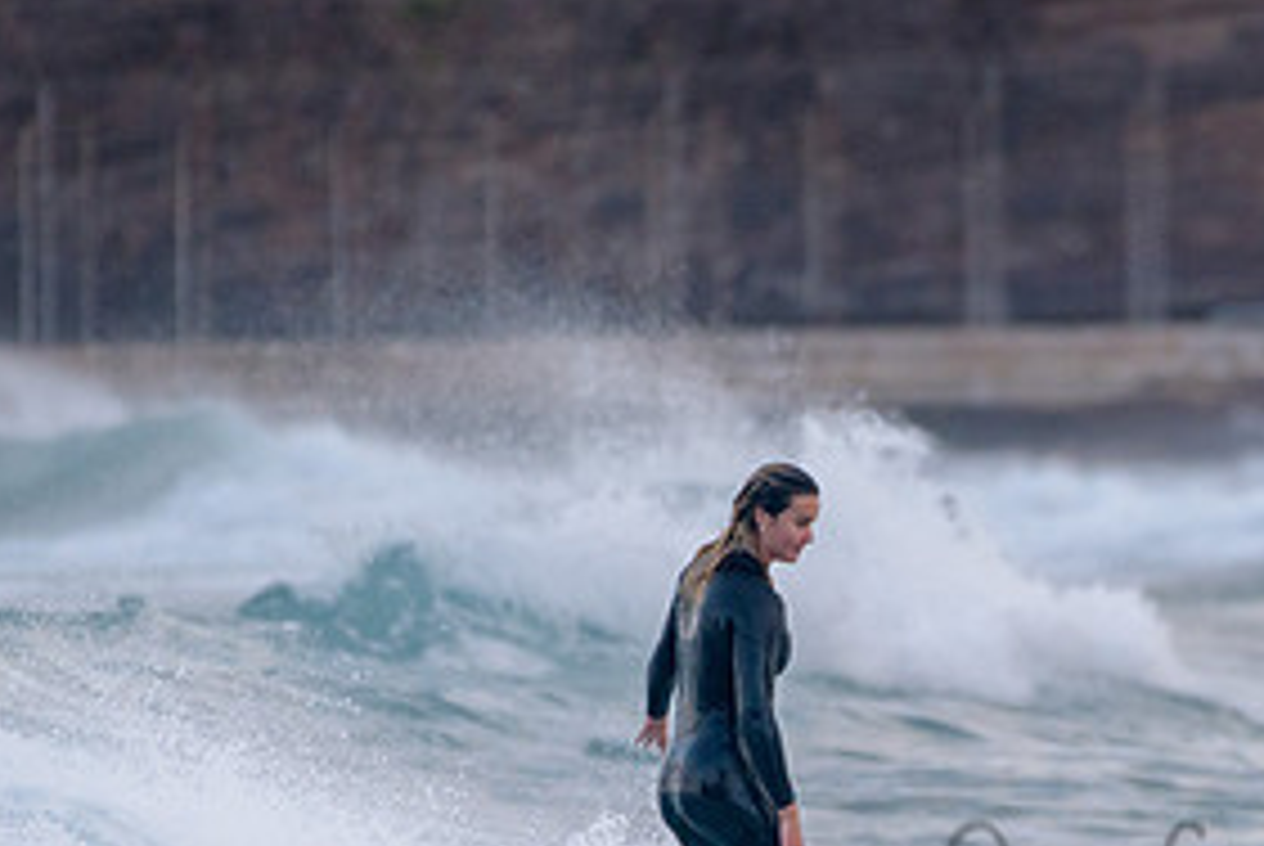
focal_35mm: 1261
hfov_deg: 1.6
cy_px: 788
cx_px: 1204
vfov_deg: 1.1
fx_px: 44320
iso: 720
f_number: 5.6
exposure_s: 1/1250
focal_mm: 500
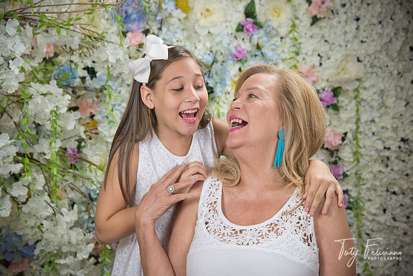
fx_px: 1056
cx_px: 206
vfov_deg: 14.9
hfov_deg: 22.1
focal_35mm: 92
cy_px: 138
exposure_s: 1/125
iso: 1250
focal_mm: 92
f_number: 5
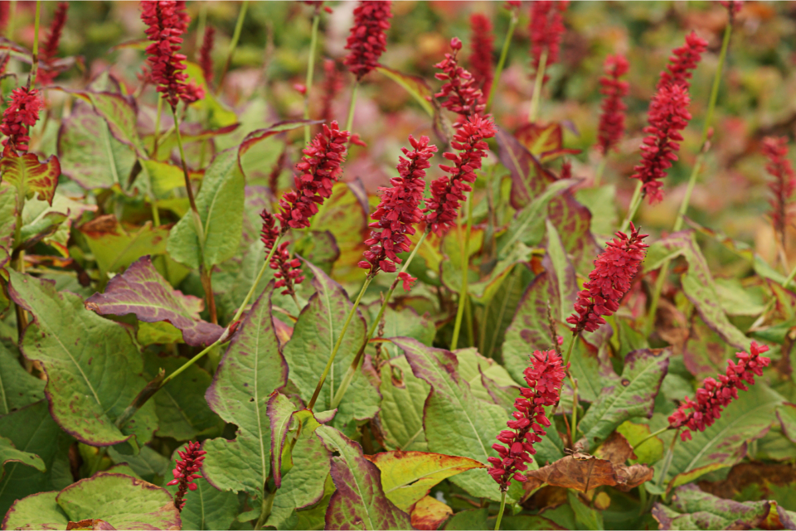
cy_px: 266
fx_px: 3316
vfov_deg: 9.1
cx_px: 398
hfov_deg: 13.7
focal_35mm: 150
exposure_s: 1/160
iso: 400
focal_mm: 100
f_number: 8
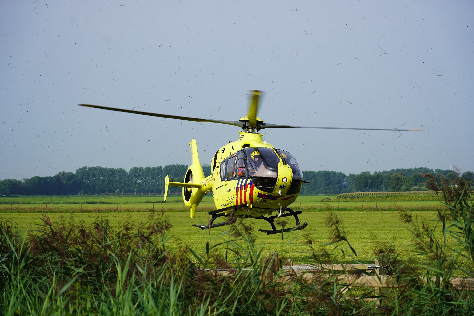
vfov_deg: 16.7
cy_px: 158
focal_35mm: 82
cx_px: 237
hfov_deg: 24.8
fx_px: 1080
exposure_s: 1/800
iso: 100
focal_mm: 82
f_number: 5
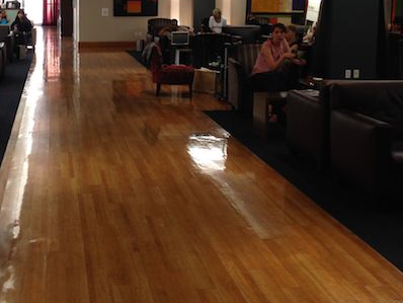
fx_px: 676
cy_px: 63
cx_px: 87
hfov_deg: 32.4
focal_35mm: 58
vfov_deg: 24.9
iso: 50
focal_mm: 4.12
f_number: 2.4
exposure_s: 1/20
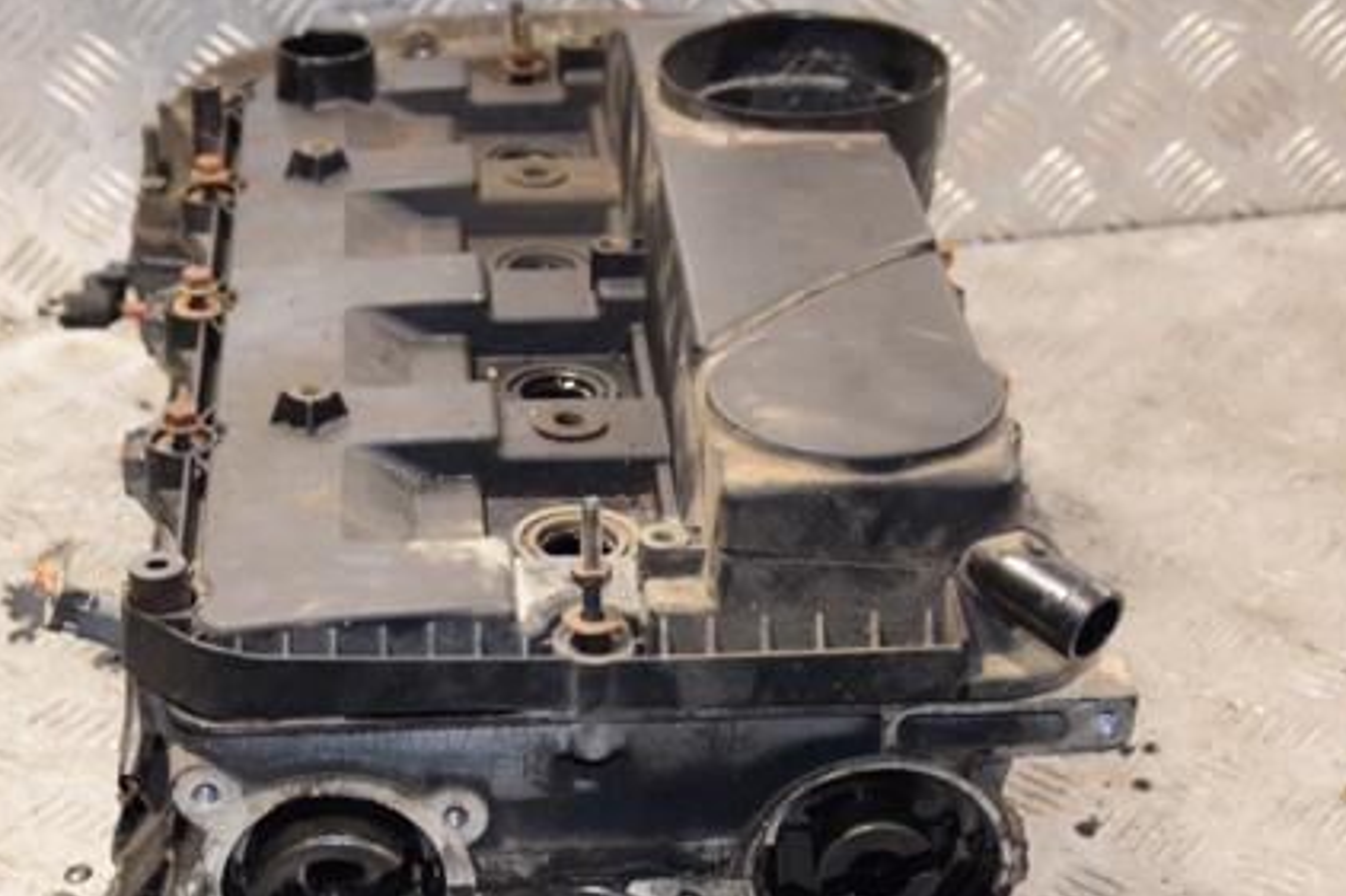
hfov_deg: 25.0
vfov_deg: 16.8
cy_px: 622
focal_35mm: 81
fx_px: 3027
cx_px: 459
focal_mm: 38
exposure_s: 1/100
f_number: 5
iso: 800
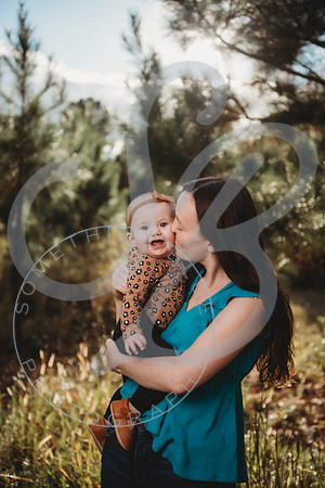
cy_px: 244
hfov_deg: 24.6
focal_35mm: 55
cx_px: 162
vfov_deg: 36.2
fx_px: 745
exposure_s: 1/800
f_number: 2.8
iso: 100
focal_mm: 55
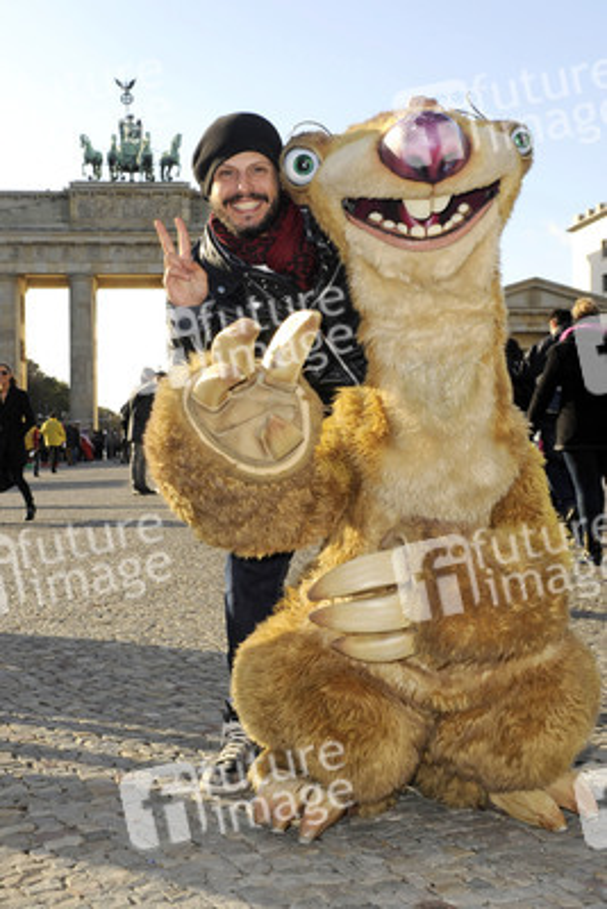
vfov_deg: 43.6
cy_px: 454
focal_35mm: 45
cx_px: 304
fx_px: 1137
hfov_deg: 29.9
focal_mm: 45
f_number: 11
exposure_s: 1/320
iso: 500
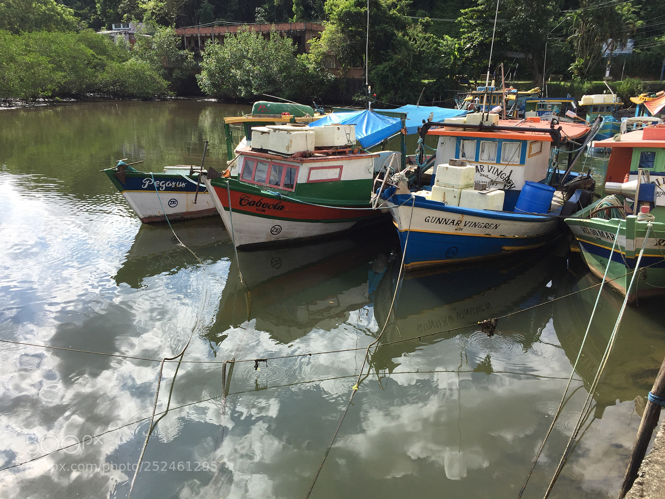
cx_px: 332
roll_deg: -0.4
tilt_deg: -18.8
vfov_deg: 48.2
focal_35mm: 29
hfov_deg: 61.7
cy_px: 250
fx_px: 557
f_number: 2.2
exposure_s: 1/1319
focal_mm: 4.15
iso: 32
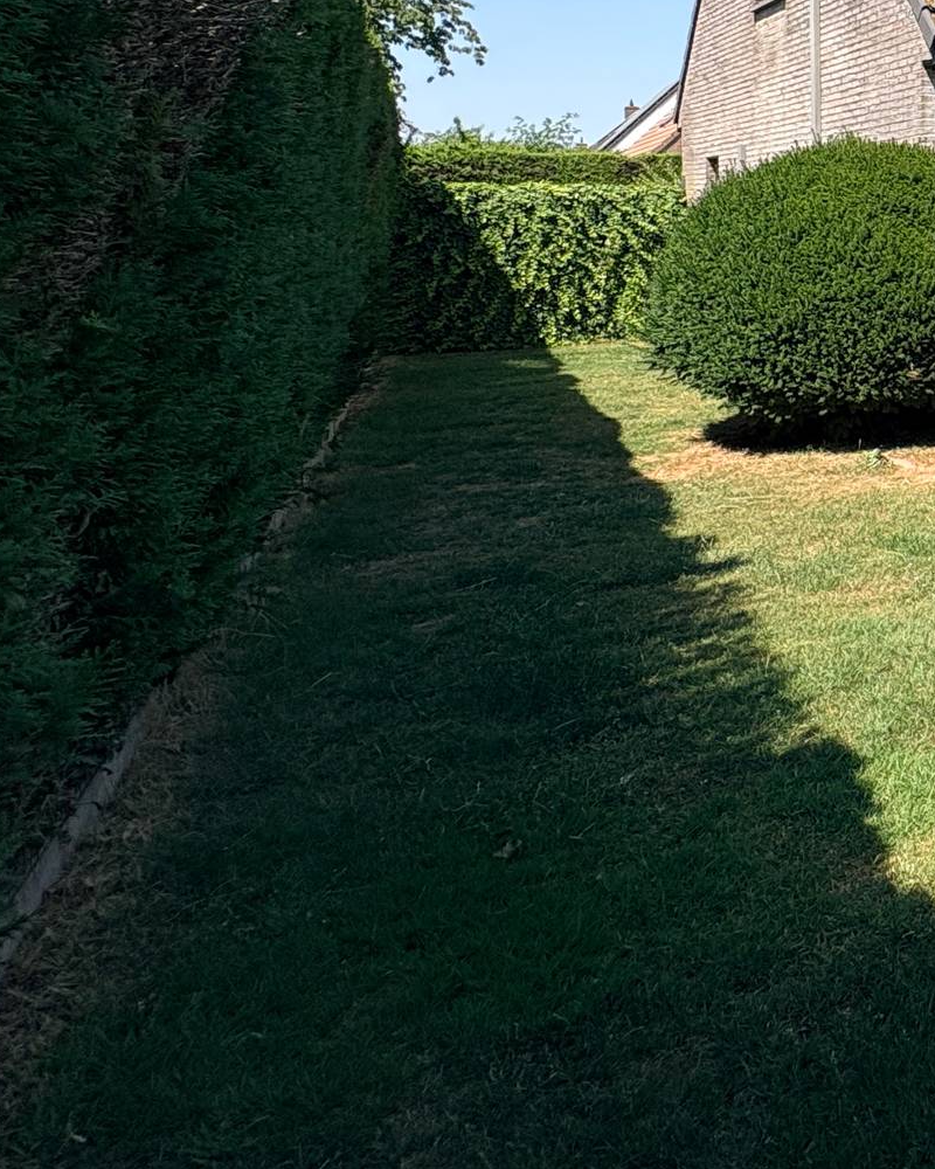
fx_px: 1211
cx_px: 1369
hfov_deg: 28.8
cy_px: 199
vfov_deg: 48.0
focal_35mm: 35
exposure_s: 1/1256
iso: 50
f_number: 2.2
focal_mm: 2.22
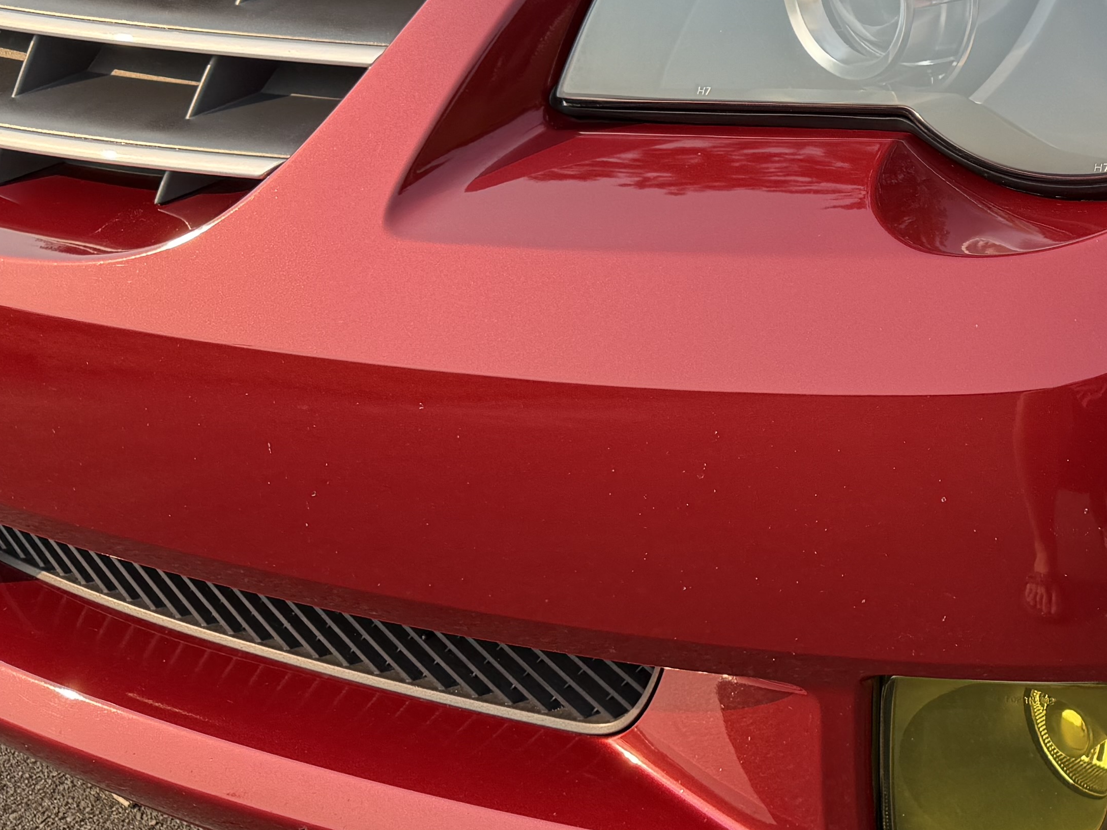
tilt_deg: -10.7
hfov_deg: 27.4
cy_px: -19
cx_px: 1293
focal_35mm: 63
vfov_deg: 22.3
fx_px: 2015
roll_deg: -1.9
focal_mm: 6.76
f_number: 1.78
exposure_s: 1/1075
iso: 80
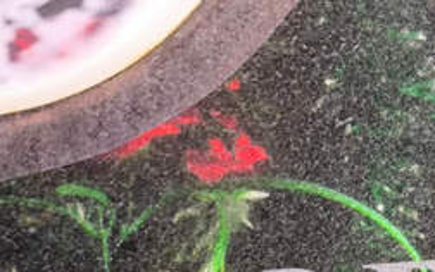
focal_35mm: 168
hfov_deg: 12.4
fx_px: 1993
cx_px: 110
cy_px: 365
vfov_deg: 7.7
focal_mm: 4.71
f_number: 1.7
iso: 50
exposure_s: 1/100
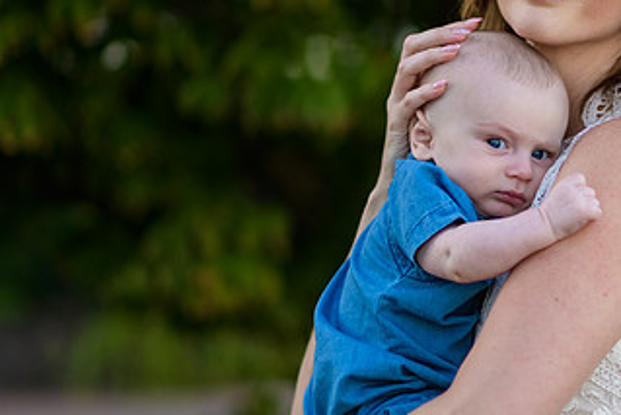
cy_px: 123
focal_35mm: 178
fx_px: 3072
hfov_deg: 11.5
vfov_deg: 7.7
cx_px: 556
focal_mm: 85
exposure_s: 1/500
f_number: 2
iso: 200
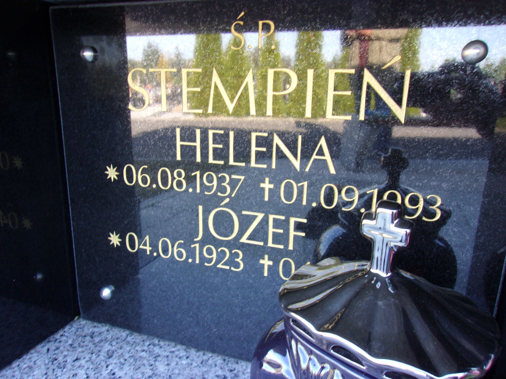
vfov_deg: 51.4
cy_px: 190
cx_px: 253
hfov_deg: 65.3
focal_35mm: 27
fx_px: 395
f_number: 3
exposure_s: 1/34
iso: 85
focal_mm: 4.9
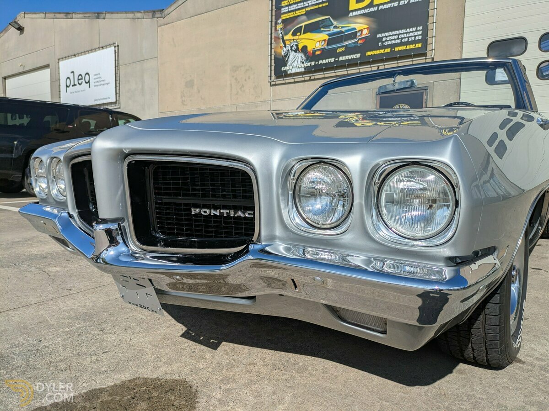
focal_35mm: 25
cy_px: 206
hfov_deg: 69.4
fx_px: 396
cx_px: 274
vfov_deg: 54.9
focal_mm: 5.43
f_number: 1.89
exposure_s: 1/5464
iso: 41
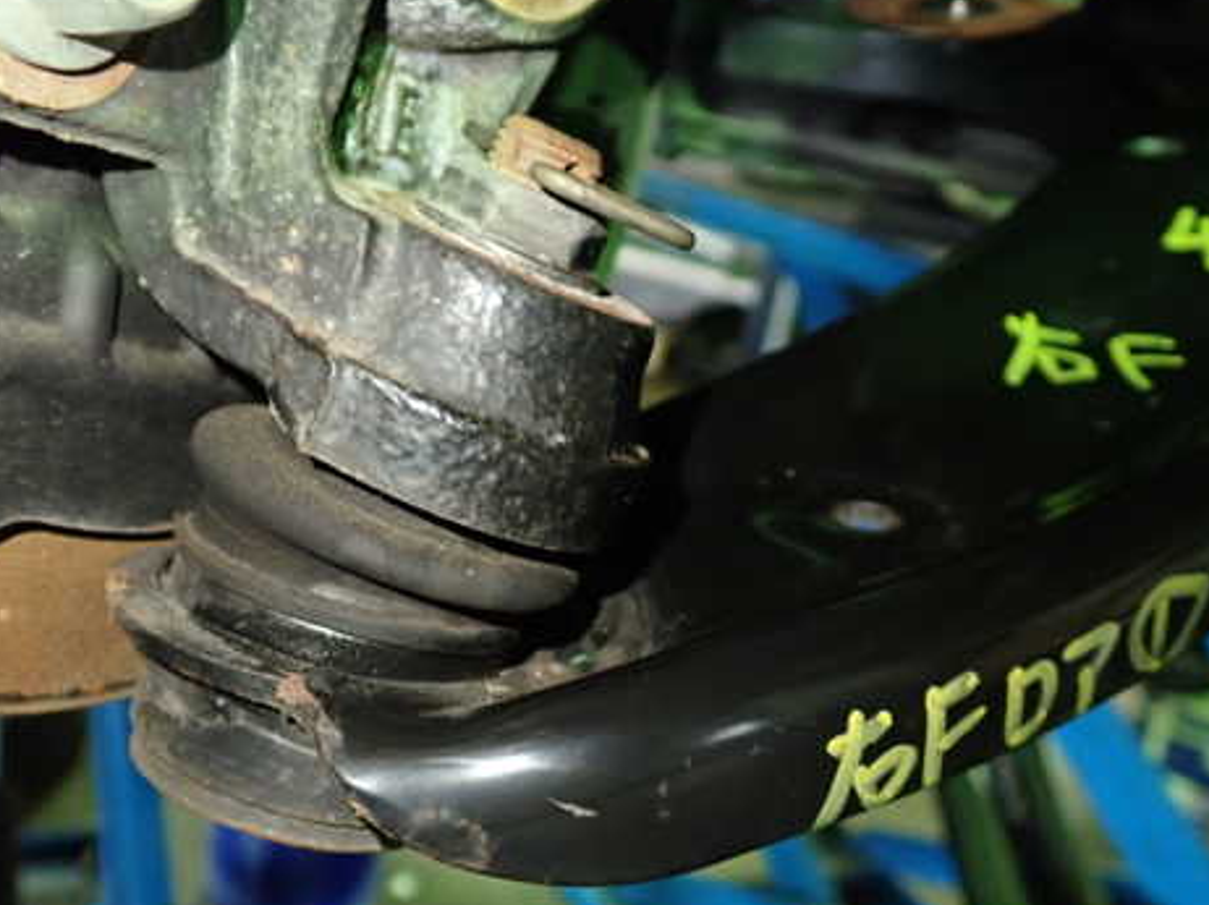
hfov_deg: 47.8
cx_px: 555
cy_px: 507
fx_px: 1361
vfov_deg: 36.7
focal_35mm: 39
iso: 640
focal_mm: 5.4
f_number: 2.3
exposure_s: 1/30
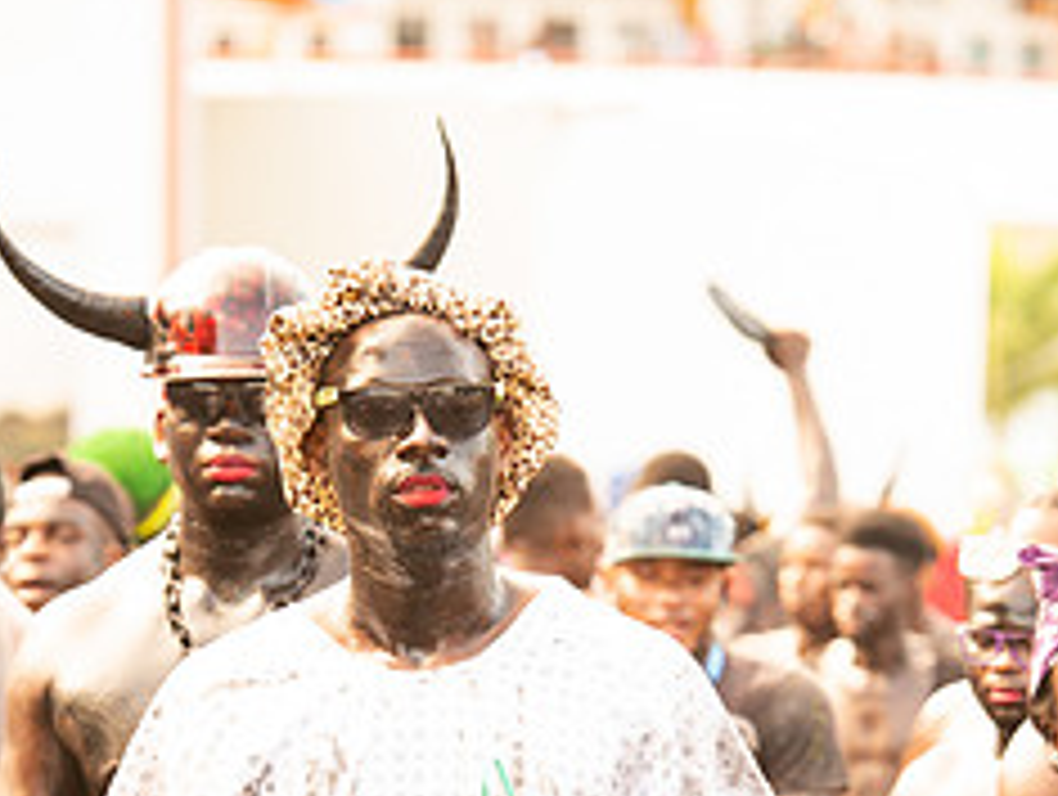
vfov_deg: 5.8
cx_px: 543
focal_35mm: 257
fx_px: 7867
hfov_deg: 7.7
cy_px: 872
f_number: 5
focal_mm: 140
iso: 1250
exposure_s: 1/320
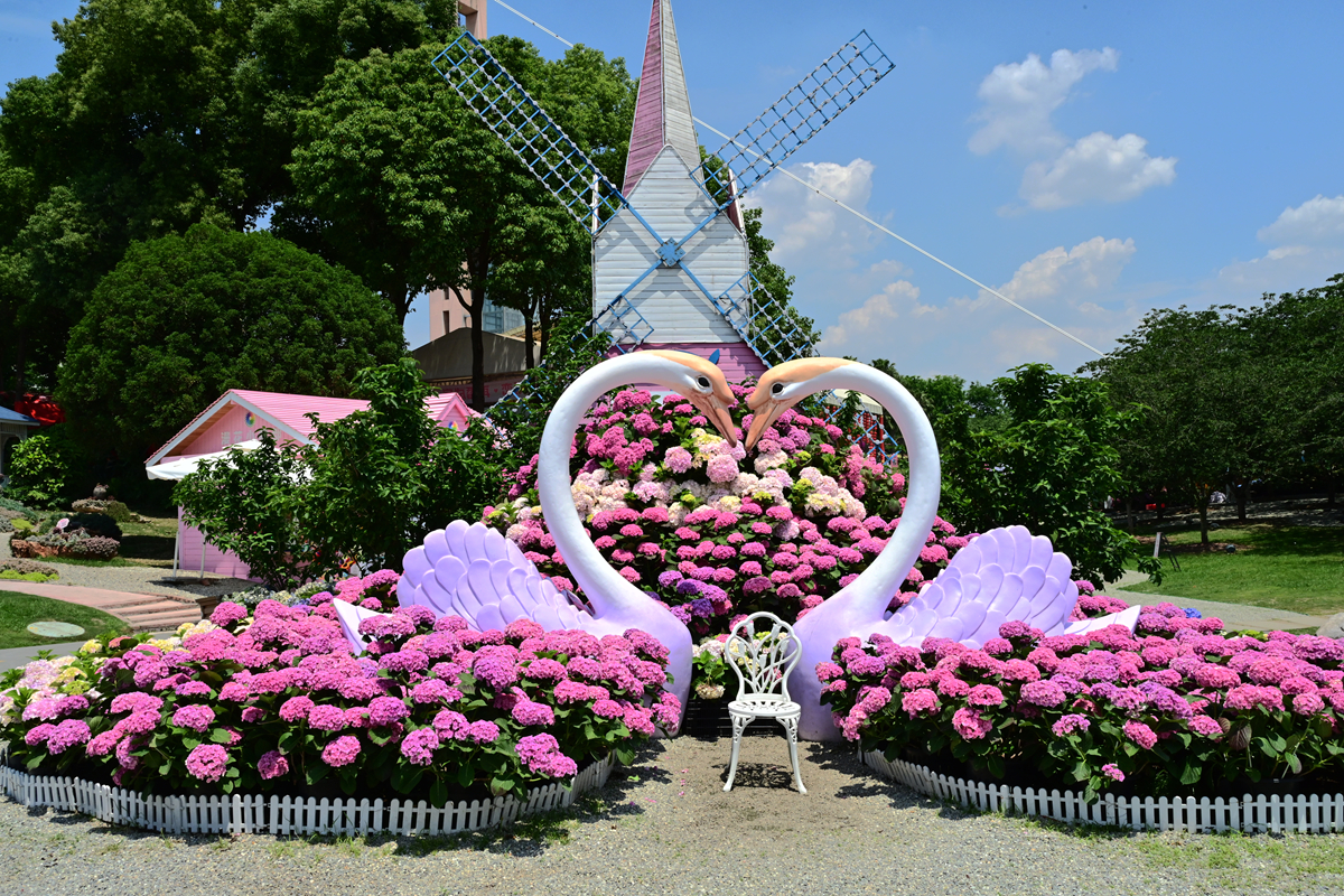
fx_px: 1176
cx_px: 672
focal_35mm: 32
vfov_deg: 41.7
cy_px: 448
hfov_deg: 59.5
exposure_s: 1/125
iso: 720
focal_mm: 31.5
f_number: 22
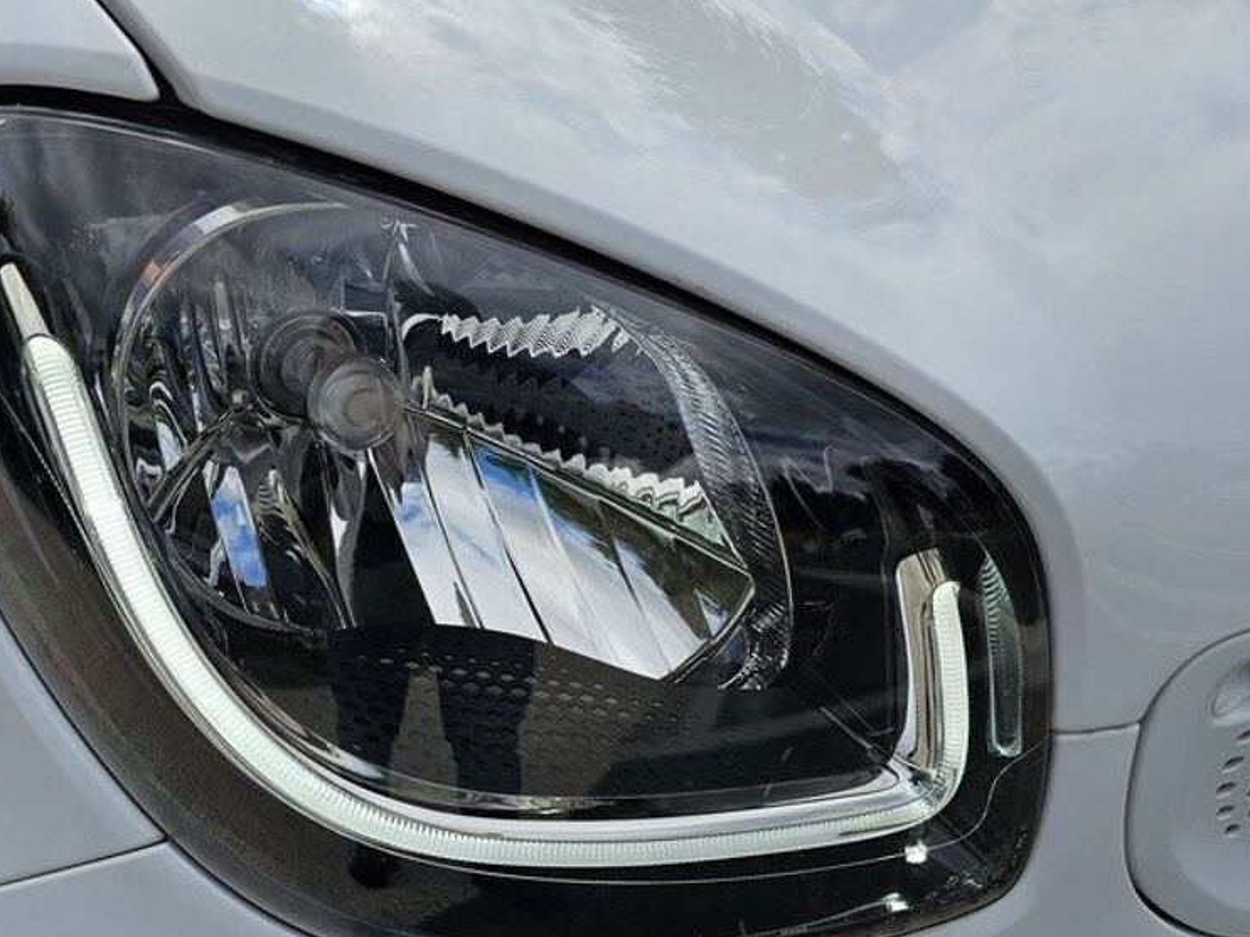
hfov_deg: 58.3
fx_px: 1119
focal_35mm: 31
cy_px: 613
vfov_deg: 44.8
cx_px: 590
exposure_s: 1/1429
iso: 16
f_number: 1.7
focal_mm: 6.3
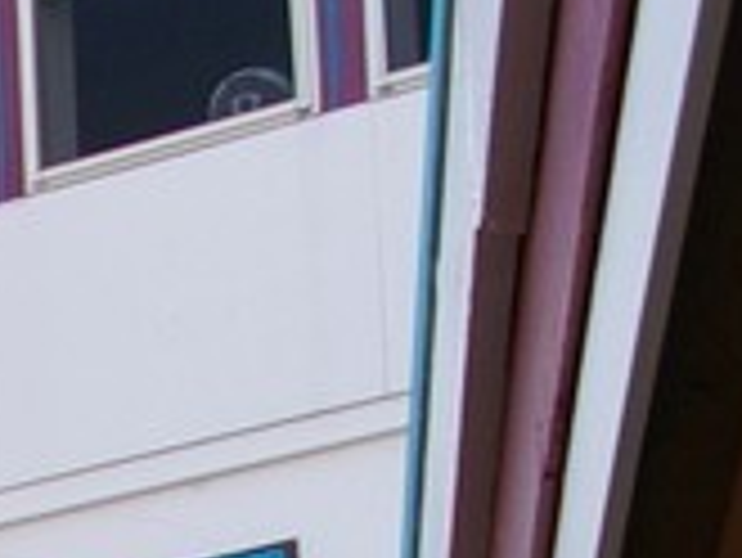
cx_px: -645
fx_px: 5442
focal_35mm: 254
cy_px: 1692
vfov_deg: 5.5
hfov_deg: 7.5
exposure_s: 1/125
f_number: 5.6
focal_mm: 23
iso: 200
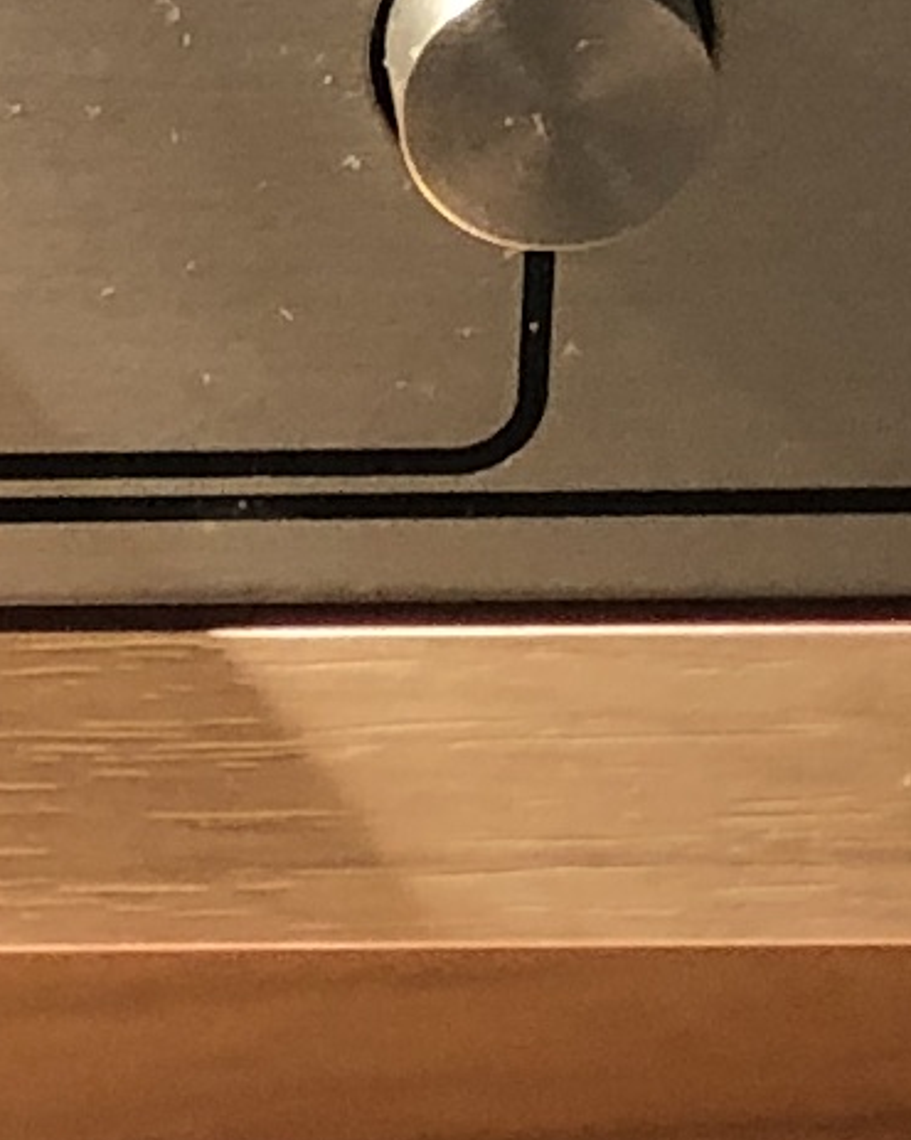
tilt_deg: -28.0
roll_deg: +0.0
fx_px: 8027
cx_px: -337
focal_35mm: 238
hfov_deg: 6.4
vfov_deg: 8.1
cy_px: -84
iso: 40
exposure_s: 1/17
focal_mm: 3.99
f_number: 1.8
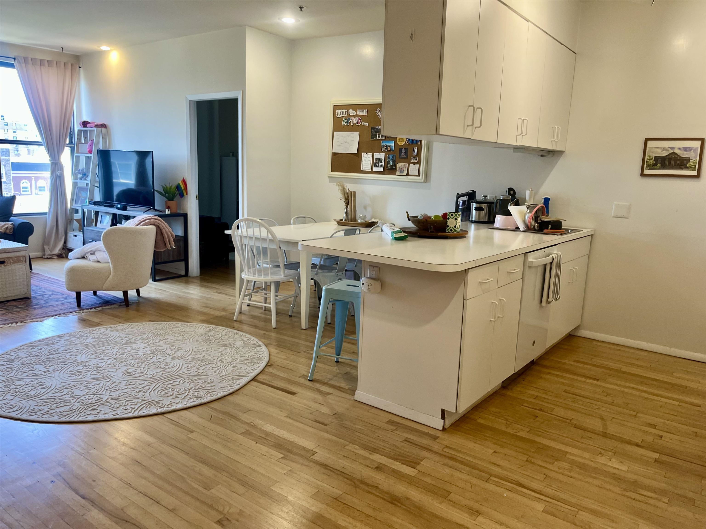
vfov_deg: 53.1
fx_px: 530
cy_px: 264
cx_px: 353
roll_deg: -2.4
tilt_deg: -9.6
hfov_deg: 67.3
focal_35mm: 26
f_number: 1.6
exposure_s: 1/60
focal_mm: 5.1
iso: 80
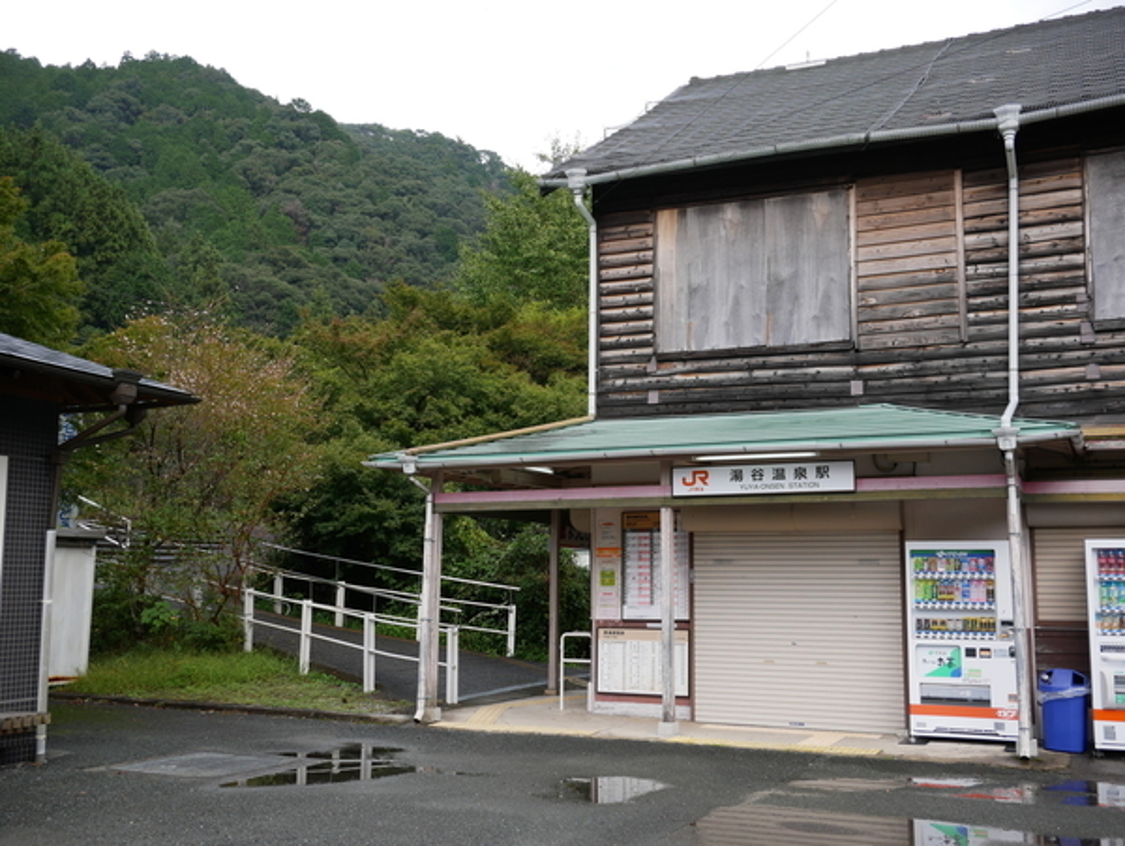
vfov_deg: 39.7
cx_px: 562
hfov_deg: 51.3
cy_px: 423
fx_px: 1171
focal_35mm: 36
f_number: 5.6
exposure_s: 1/250
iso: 200
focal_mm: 18
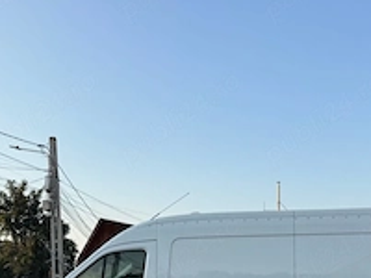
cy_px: 285
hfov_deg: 39.5
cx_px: 217
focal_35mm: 48
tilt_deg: +1.4
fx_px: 514
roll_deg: +0.2
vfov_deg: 28.2
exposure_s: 1/1488
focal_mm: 6.76
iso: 80
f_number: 1.78
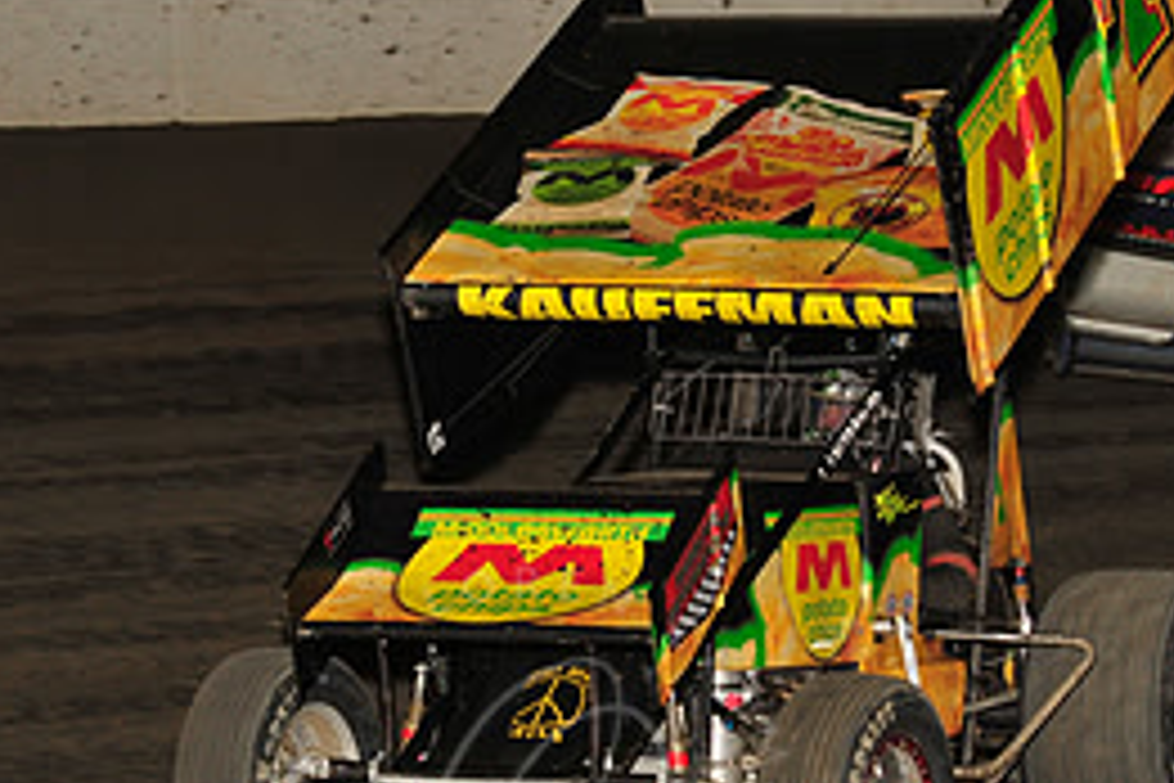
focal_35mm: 222
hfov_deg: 9.3
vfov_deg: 6.2
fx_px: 7239
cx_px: 526
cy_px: 423
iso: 1000
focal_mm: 100
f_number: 7.1
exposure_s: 1/320
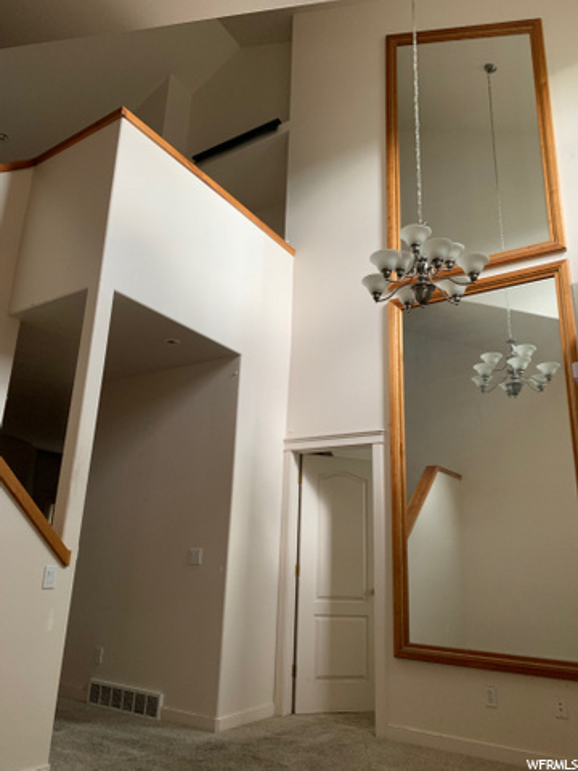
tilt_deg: +18.1
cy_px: 386
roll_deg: -2.9
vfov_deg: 67.3
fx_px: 579
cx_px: 289
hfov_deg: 53.1
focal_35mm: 26
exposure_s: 1/60
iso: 250
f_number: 1.8
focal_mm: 4.25
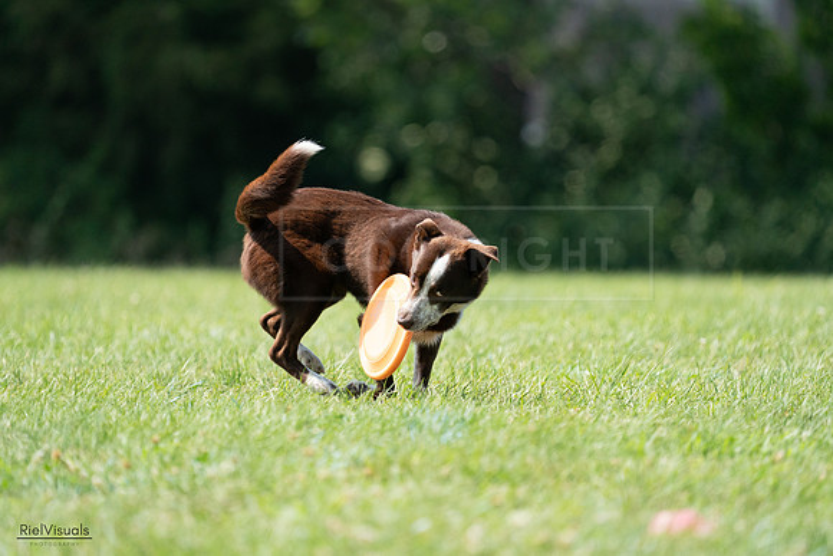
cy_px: 278
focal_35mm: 478
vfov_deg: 2.9
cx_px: 416
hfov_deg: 4.3
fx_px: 11062
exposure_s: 1/4000
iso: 2000
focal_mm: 478
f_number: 6.3
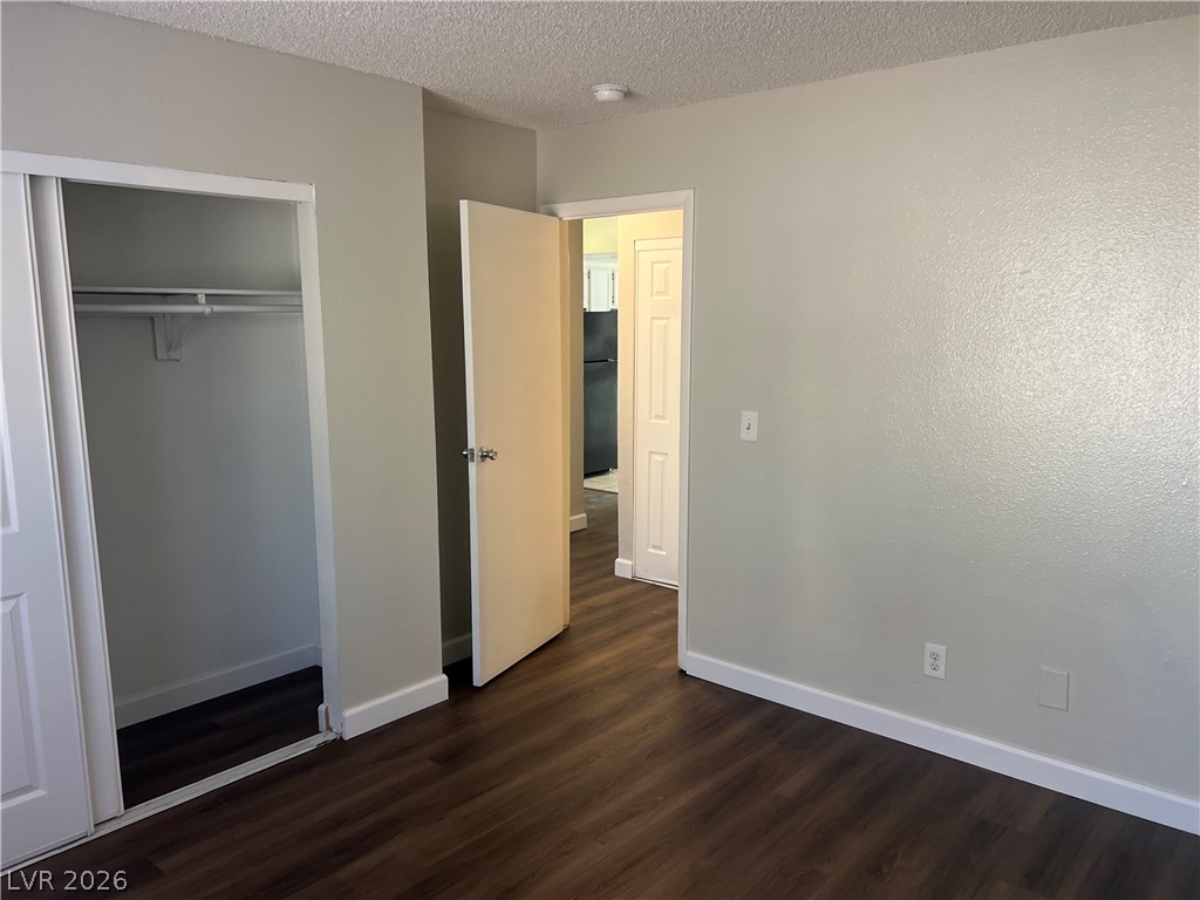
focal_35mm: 26
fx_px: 901
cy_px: 450
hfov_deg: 67.3
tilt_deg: -9.3
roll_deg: -0.1
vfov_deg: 53.1
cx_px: 600
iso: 125
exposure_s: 1/107
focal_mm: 5.7
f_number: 1.5
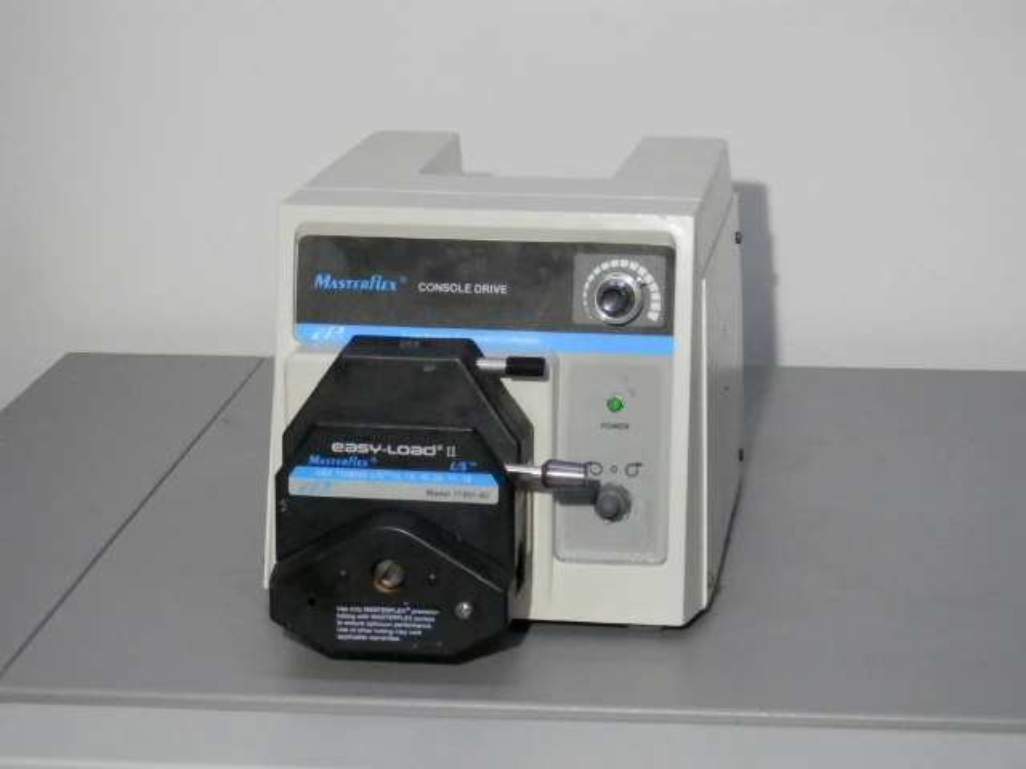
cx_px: 513
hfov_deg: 22.3
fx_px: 2608
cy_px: 384
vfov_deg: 16.8
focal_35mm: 88
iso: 800
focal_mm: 15.8
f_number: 4.8
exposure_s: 1/250
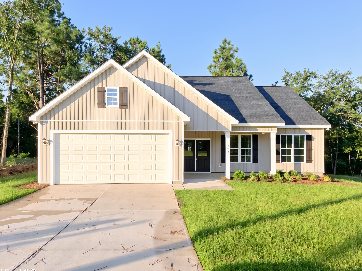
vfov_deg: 54.9
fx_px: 261
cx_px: 170
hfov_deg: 69.3
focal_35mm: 25
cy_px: 139
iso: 80
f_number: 1.7
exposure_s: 1/4539
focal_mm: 6.3
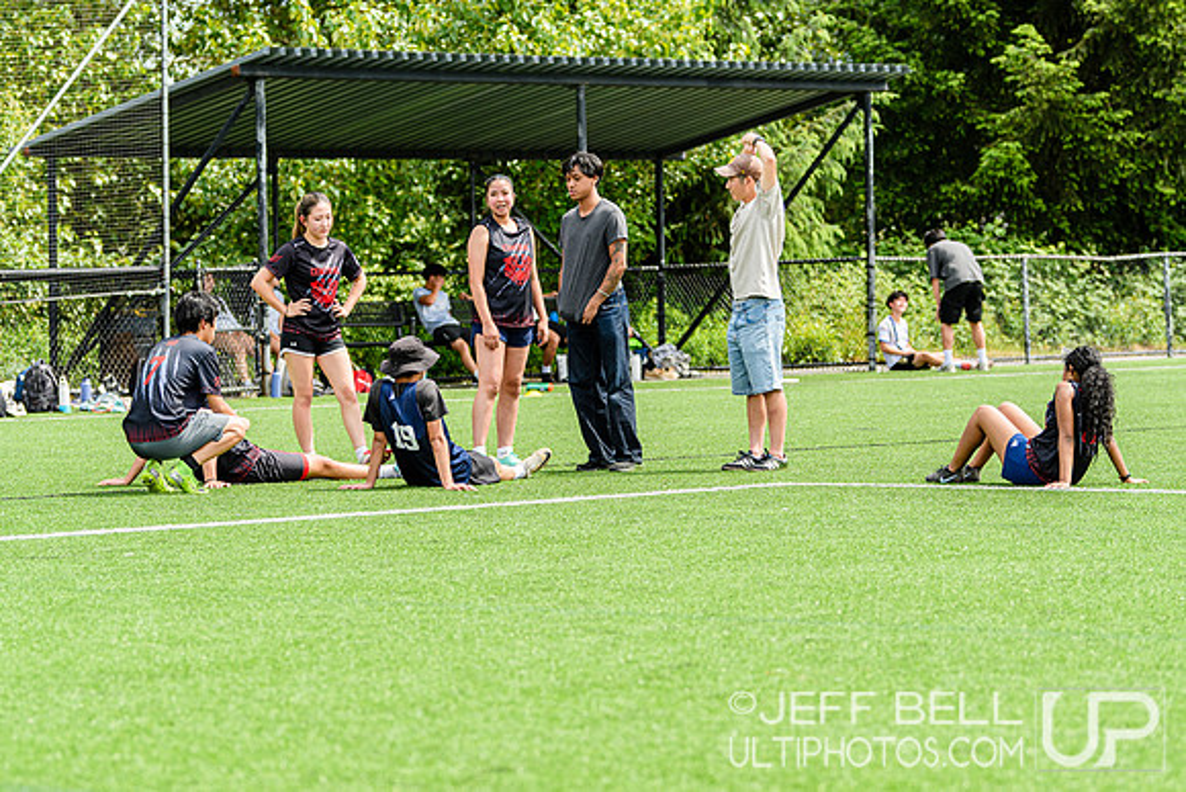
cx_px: 593
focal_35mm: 142
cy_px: 396
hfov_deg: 14.4
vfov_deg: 9.6
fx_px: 4695
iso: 140
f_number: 3.2
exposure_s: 1/1250
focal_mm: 95
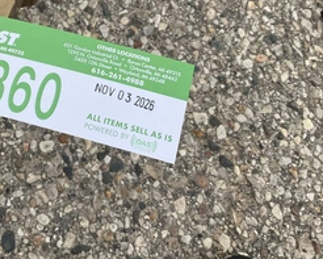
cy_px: 76
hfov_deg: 39.0
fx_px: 440
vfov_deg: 32.4
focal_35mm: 46
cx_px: 74
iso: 25
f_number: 1.8
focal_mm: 3
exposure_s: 1/556
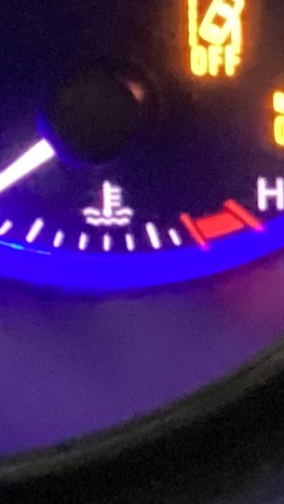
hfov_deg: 4.8
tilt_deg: -27.9
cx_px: 972
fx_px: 3157
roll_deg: -1.4
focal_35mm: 236
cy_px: -72
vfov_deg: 9.0
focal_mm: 3.3
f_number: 2.4
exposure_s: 1/20
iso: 640
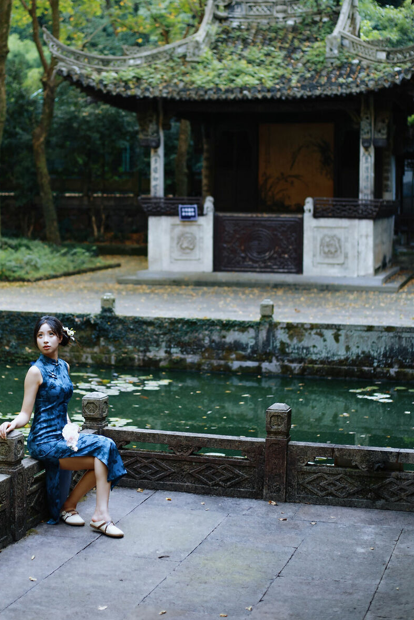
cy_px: 225
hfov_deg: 20.9
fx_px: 1121
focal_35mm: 65
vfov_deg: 30.8
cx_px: 155
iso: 500
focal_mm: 50
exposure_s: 1/200
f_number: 2.5
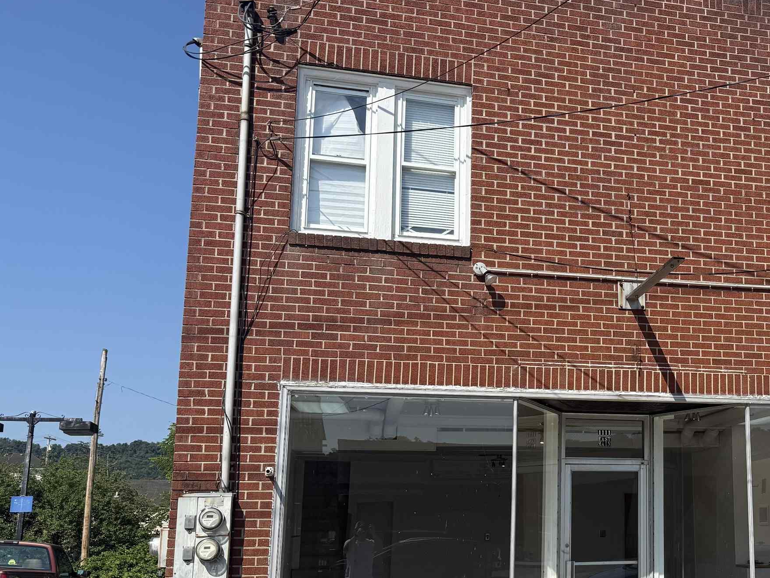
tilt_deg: +9.8
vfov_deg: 34.2
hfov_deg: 42.1
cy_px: 362
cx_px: 652
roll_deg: +1.3
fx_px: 934
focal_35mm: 42
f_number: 1.78
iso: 80
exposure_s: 1/4673
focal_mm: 6.76
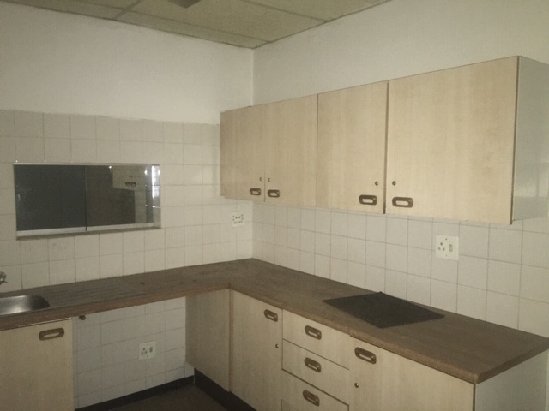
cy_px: 206
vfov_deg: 48.2
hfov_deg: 61.7
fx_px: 460
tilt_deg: -5.2
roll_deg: +0.2
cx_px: 274
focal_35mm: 29
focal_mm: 4.15
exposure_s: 1/17
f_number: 2.2
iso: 320
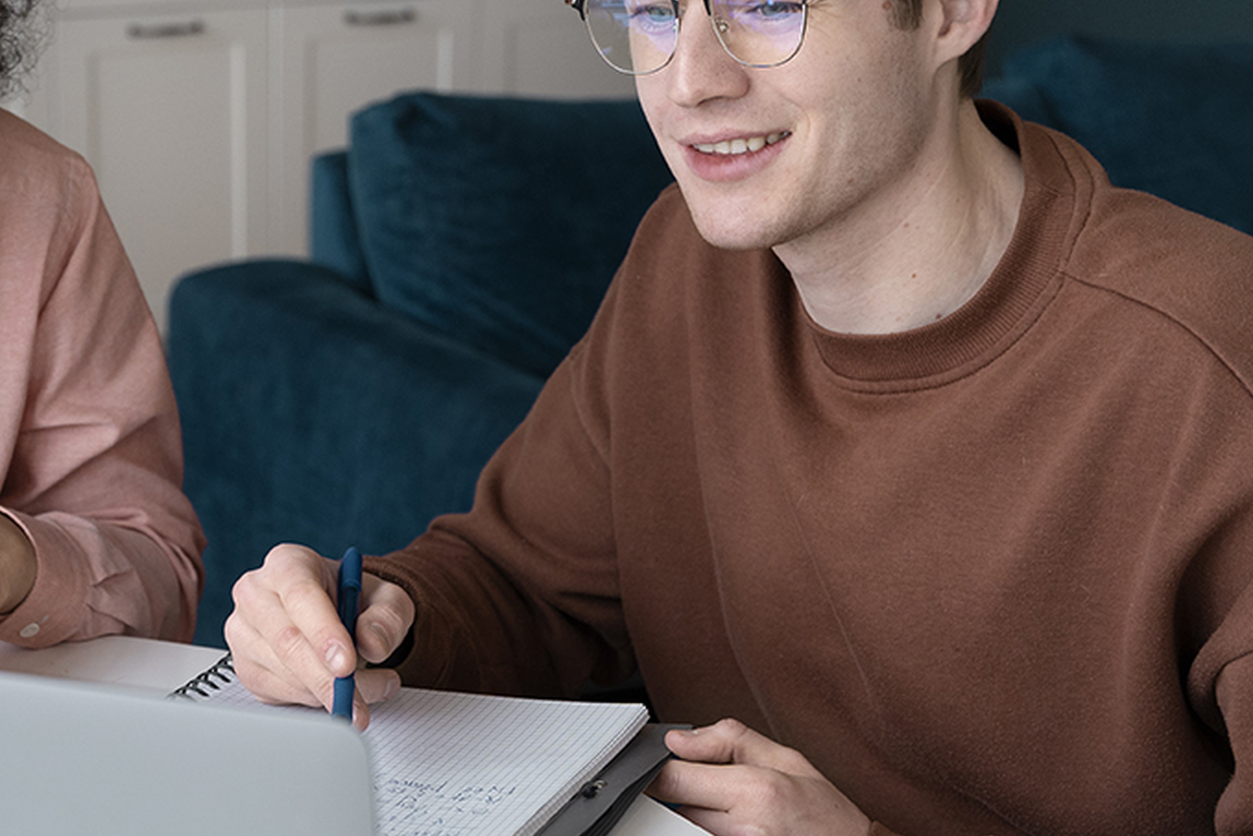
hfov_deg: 24.3
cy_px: 429
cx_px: 347
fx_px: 2889
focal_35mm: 83
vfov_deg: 16.5
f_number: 4
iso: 1000
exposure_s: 1/125
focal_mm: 40
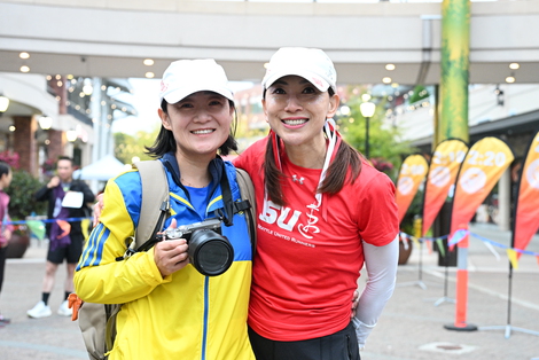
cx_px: 272
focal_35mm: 55
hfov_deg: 36.2
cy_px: 165
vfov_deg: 24.6
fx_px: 824
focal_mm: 47
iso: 3200
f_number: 4
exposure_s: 1/160
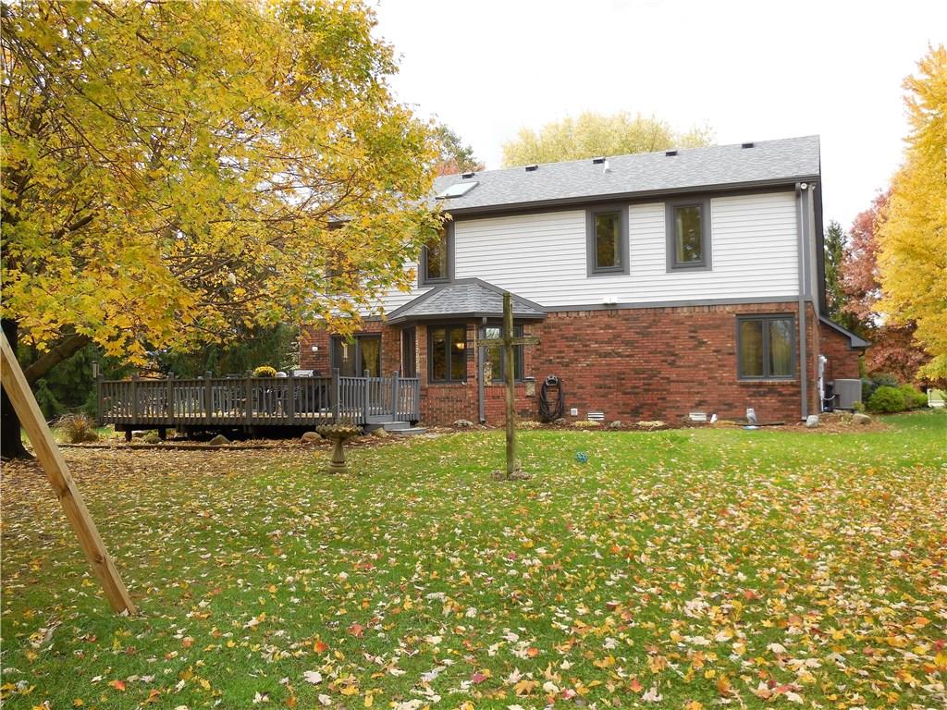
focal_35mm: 34
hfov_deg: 54.0
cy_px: 355
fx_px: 930
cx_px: 474
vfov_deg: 41.8
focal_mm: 6.1
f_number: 3.4
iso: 125
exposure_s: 1/200
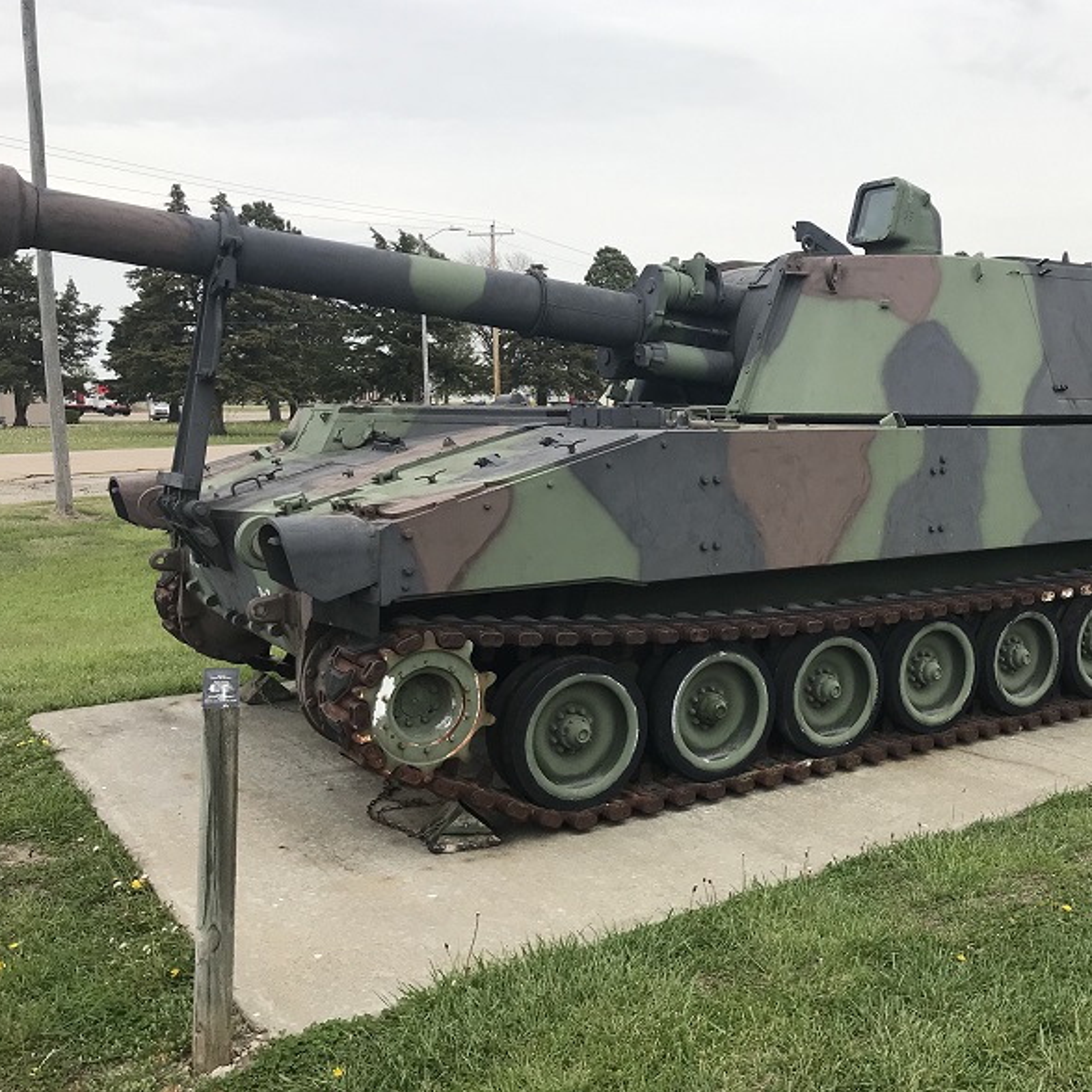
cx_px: 741
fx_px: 1213
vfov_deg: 48.4
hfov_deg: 47.5
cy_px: 531
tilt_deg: -7.3
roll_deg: -0.7
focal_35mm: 34
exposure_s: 1/1953
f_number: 1.8
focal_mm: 3.99
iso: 20
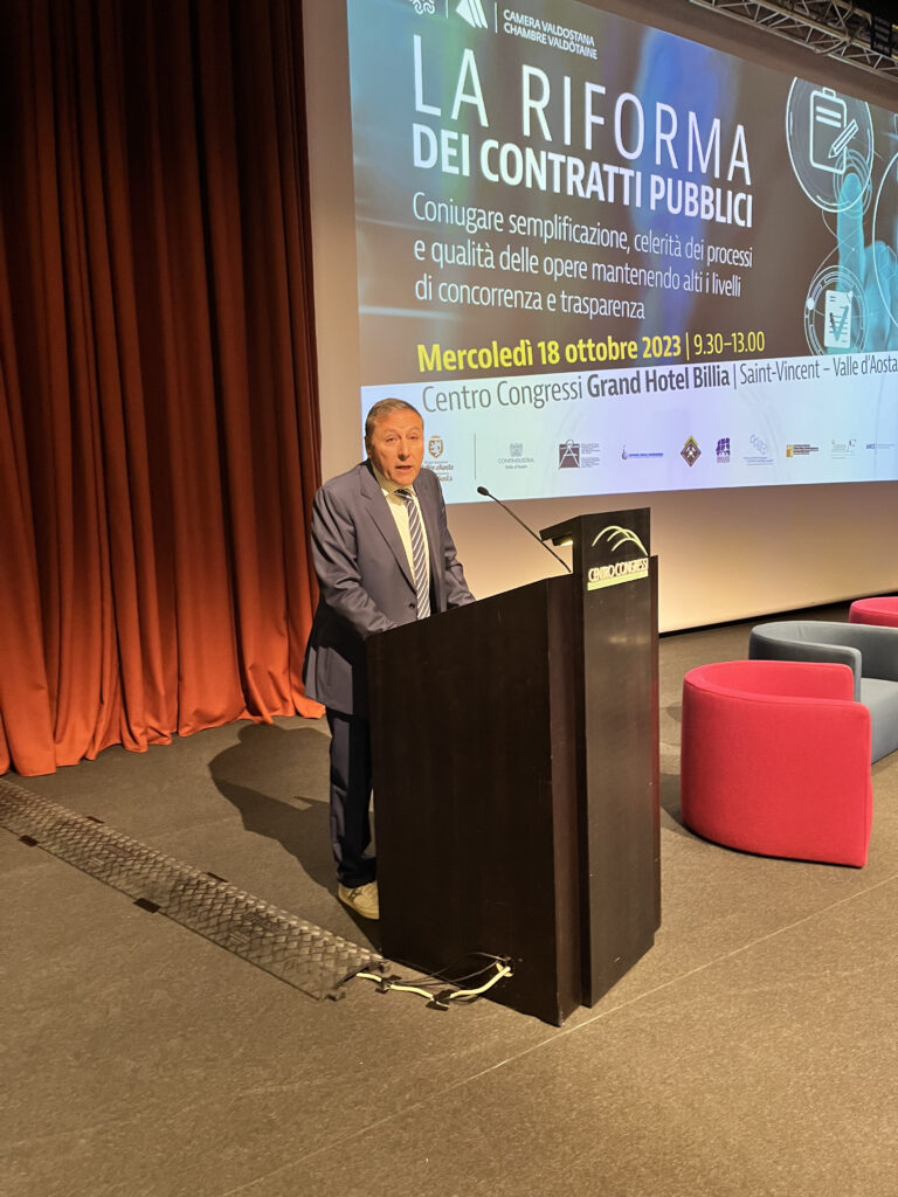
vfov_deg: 67.3
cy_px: 598
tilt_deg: -9.0
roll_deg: +2.8
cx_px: 449
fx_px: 899
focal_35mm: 26
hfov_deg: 53.1
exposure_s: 1/50
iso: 160
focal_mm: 5.1
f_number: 1.6
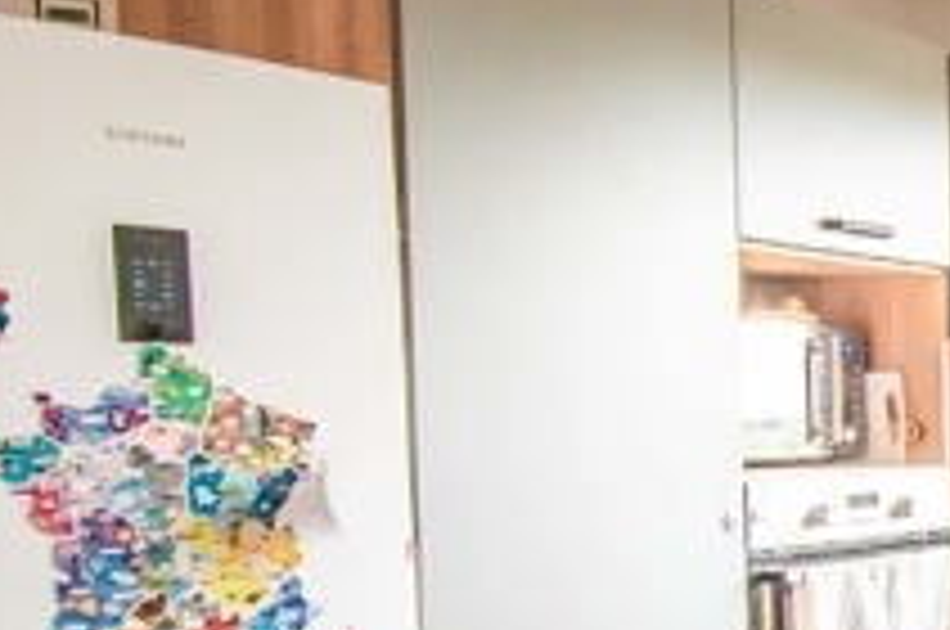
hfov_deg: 28.3
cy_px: 493
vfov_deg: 23.4
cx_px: 1265
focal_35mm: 57
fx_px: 1502
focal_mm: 10
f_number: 4.5
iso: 800
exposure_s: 1/40
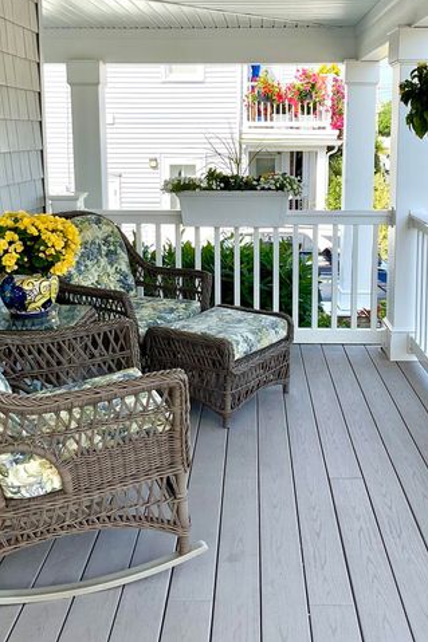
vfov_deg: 46.0
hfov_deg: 31.9
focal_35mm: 42
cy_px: 237
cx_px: 227
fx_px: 749
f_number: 1.8
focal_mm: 3
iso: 16
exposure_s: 1/627
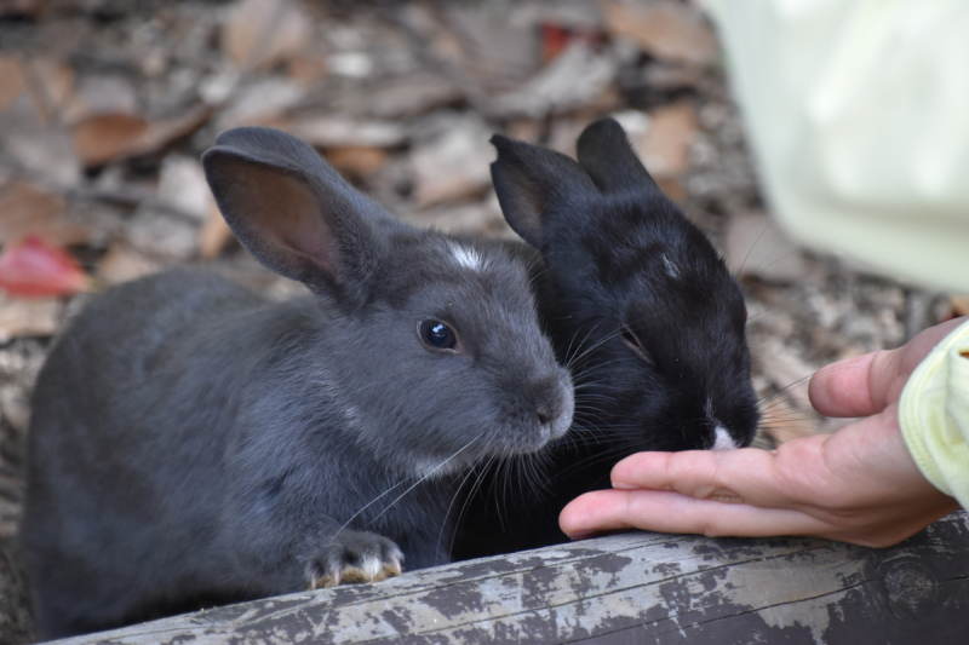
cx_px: 484
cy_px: 322
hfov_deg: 4.6
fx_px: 12109
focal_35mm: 450
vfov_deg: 3.1
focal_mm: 300
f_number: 6.3
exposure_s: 1/250
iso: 800
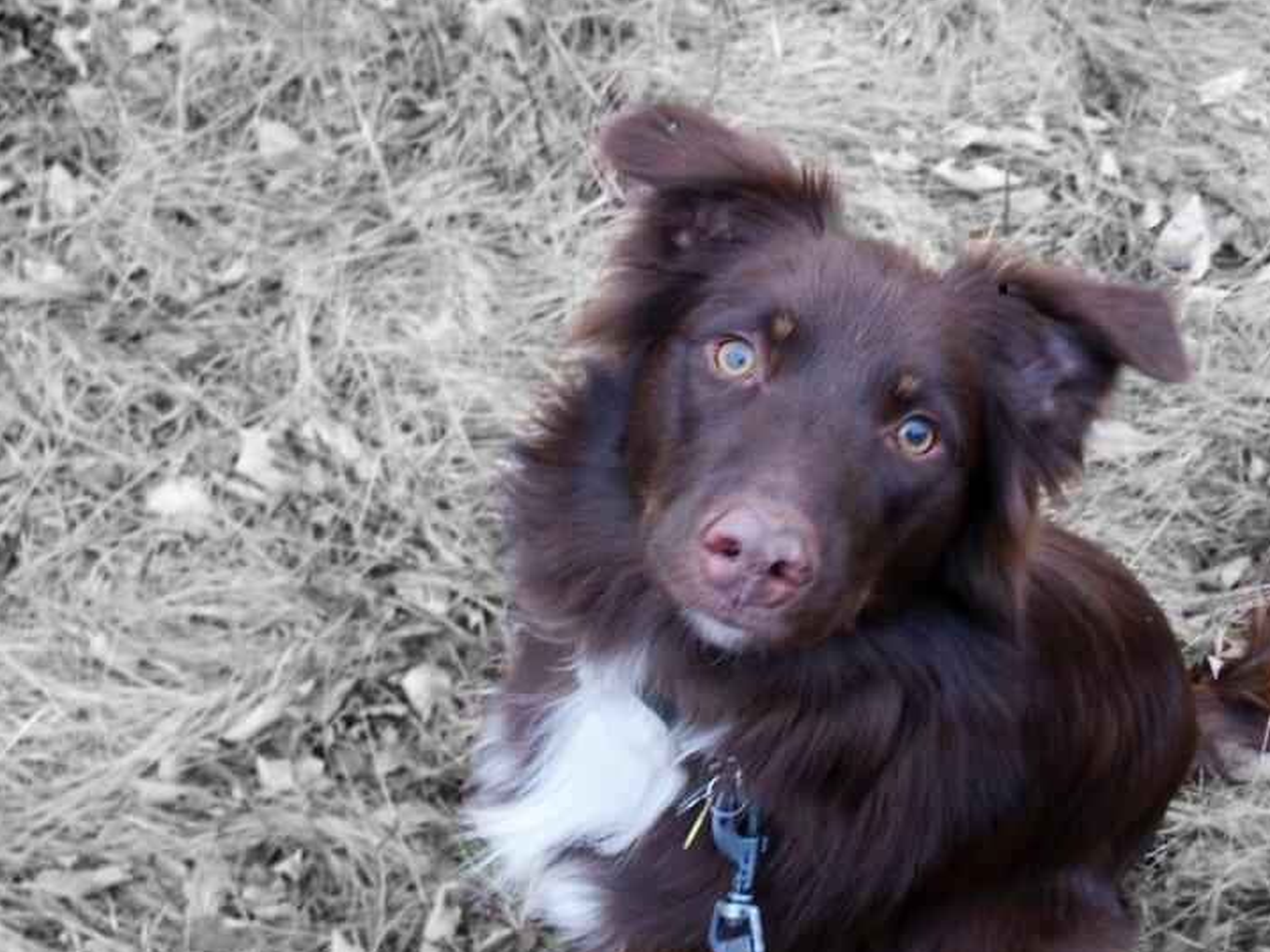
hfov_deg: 37.9
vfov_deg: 29.1
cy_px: 467
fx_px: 1835
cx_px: 799
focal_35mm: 50
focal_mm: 7.18
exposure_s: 1/45
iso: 80
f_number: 3
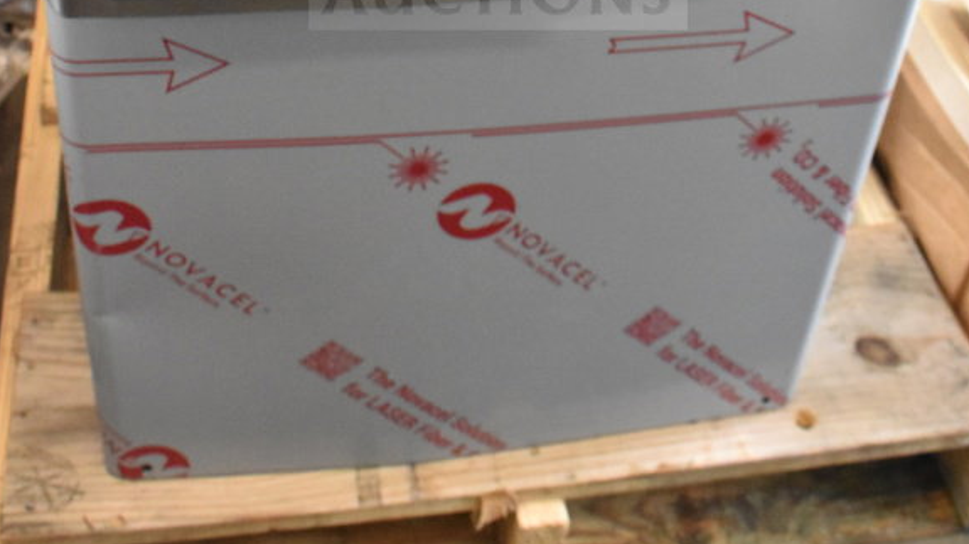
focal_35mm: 55
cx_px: 497
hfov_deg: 37.9
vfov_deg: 20.4
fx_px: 1413
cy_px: -104
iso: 6400
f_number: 6.3
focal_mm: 22
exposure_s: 1/160
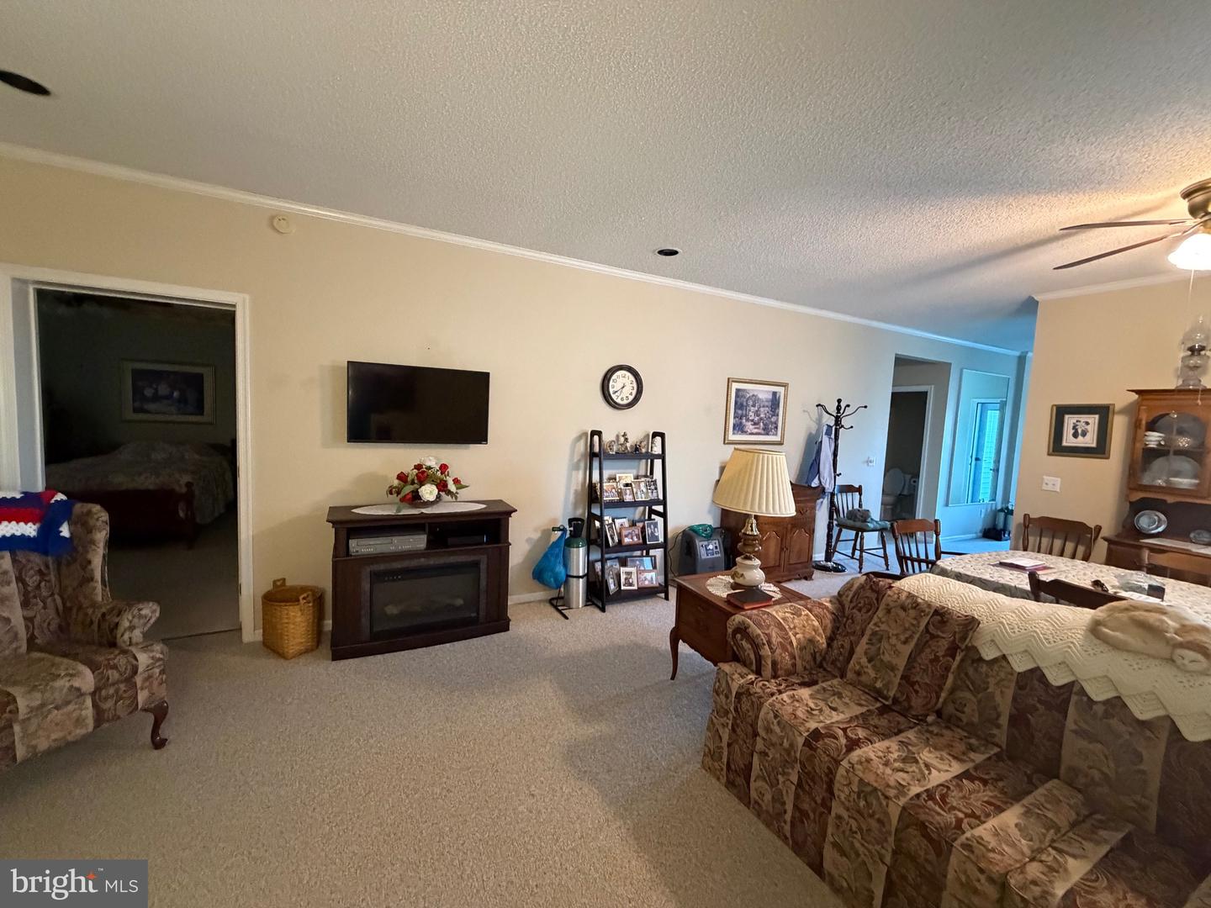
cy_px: 454
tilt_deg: -3.7
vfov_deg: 85.7
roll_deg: -2.7
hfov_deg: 102.1
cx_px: 606
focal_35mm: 14
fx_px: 490
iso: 1000
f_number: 2.2
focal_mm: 2.22
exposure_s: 1/60
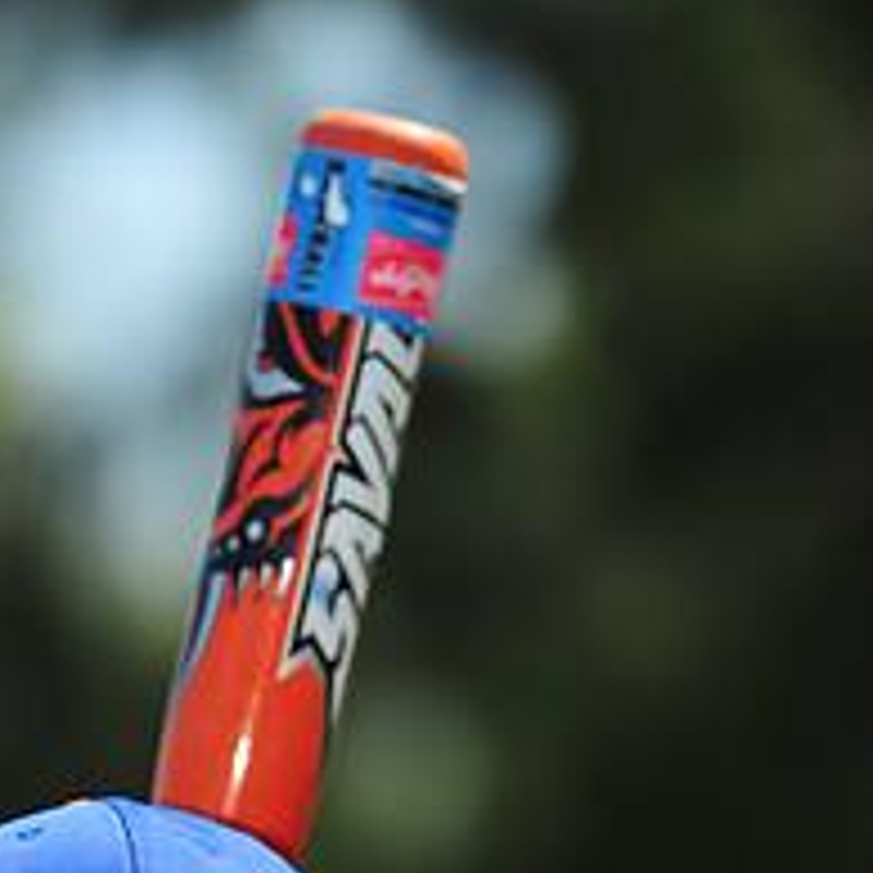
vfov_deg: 3.4
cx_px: 40
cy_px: 1246
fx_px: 14466
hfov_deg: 3.5
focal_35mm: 507
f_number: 4.5
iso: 200
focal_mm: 200
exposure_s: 1/1250
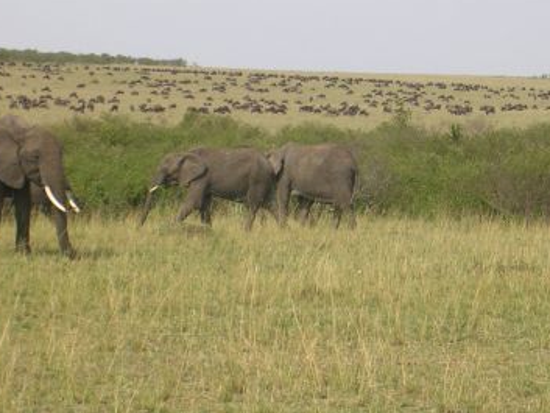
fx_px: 2638
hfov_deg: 11.9
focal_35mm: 166
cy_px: 228
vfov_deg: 8.9
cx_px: 242
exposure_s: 1/318
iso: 50
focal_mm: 16.7
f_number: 4.8
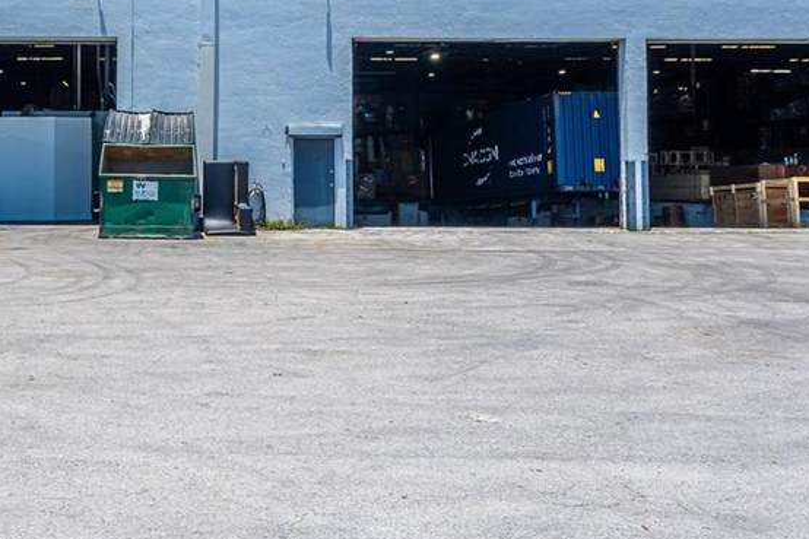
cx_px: 185
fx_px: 831
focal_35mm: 37
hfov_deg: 49.5
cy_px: 226
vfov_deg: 35.8
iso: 200
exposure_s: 1/1000
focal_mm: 16
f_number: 8
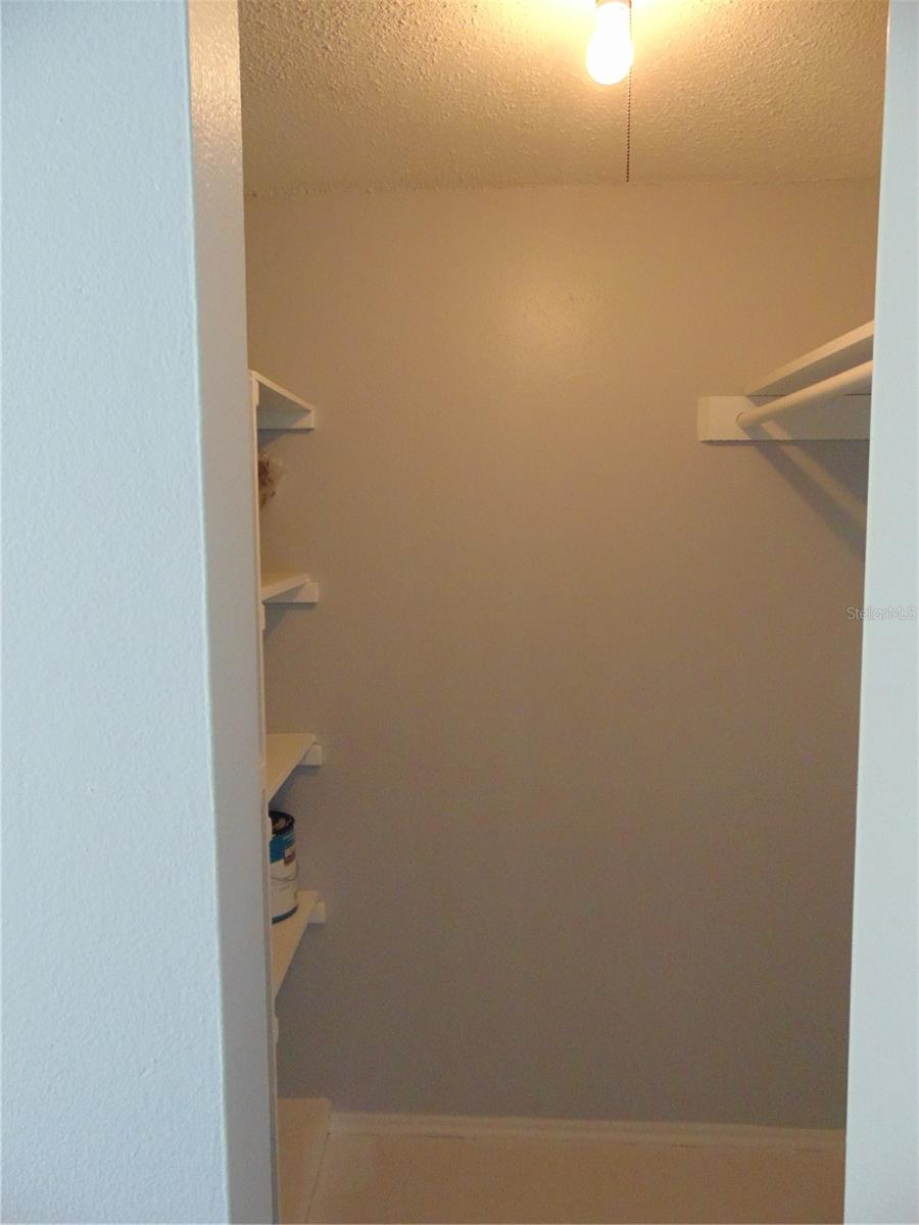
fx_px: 885
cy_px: 612
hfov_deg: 54.9
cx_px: 460
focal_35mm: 25
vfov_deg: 69.4
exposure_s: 1/30
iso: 400
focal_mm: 4.5
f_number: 3
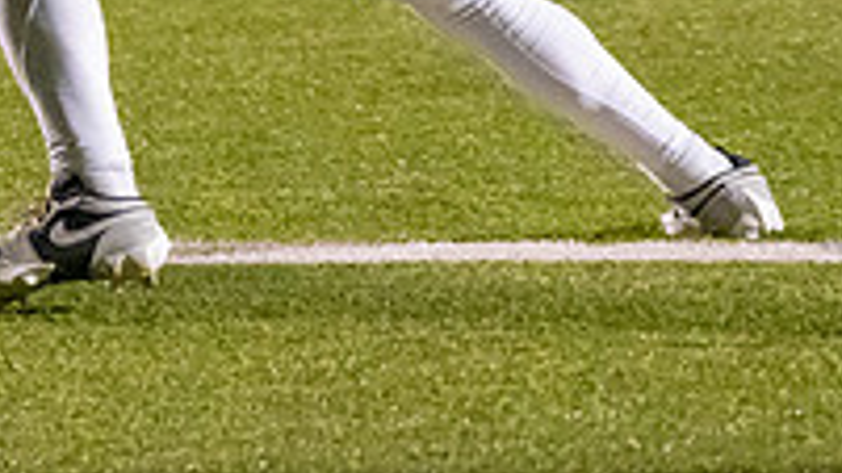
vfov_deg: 3.1
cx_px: 289
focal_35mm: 388
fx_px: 8662
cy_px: -623
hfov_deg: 5.6
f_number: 2.8
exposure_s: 1/1000
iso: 10000
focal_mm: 86
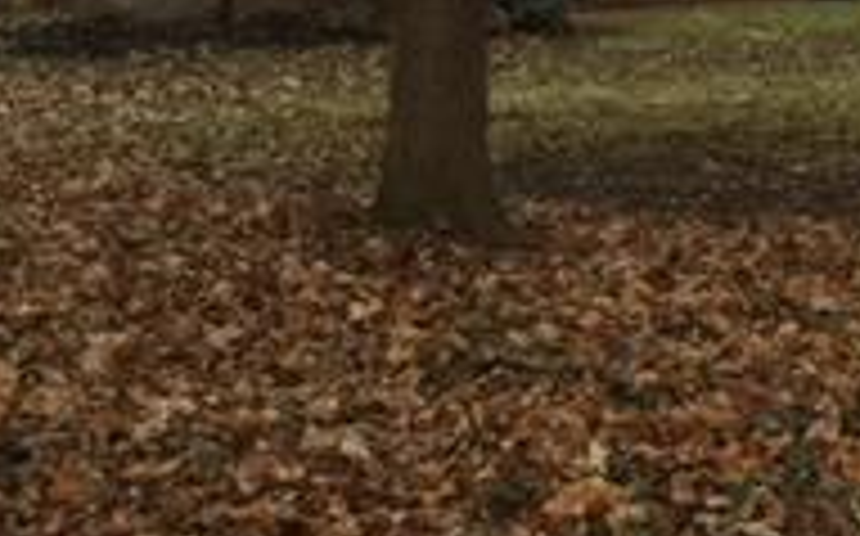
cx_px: 923
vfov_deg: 12.0
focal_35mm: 103
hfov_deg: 19.4
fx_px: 2412
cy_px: -311
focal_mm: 4.15
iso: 32
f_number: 2.2
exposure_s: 1/40
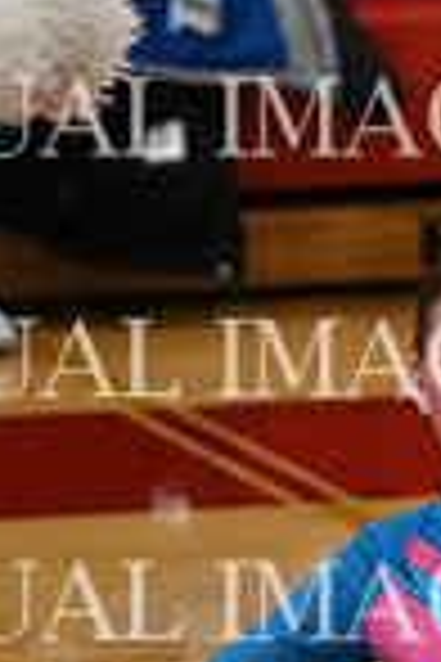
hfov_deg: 1.2
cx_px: 569
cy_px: 964
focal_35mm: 1124
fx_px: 20652
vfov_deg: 1.8
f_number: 4
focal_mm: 190
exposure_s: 1/400
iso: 5000
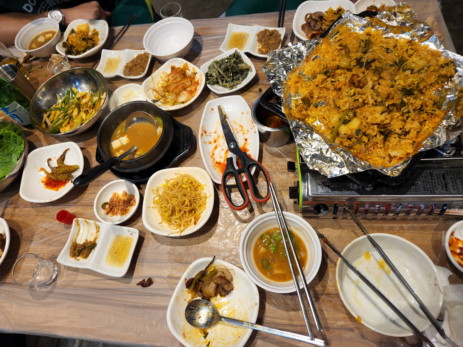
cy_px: 174
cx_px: 232
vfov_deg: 58.9
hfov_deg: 73.9
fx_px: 308
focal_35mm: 23
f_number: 1.8
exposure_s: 1/120
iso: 40
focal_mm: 5.4
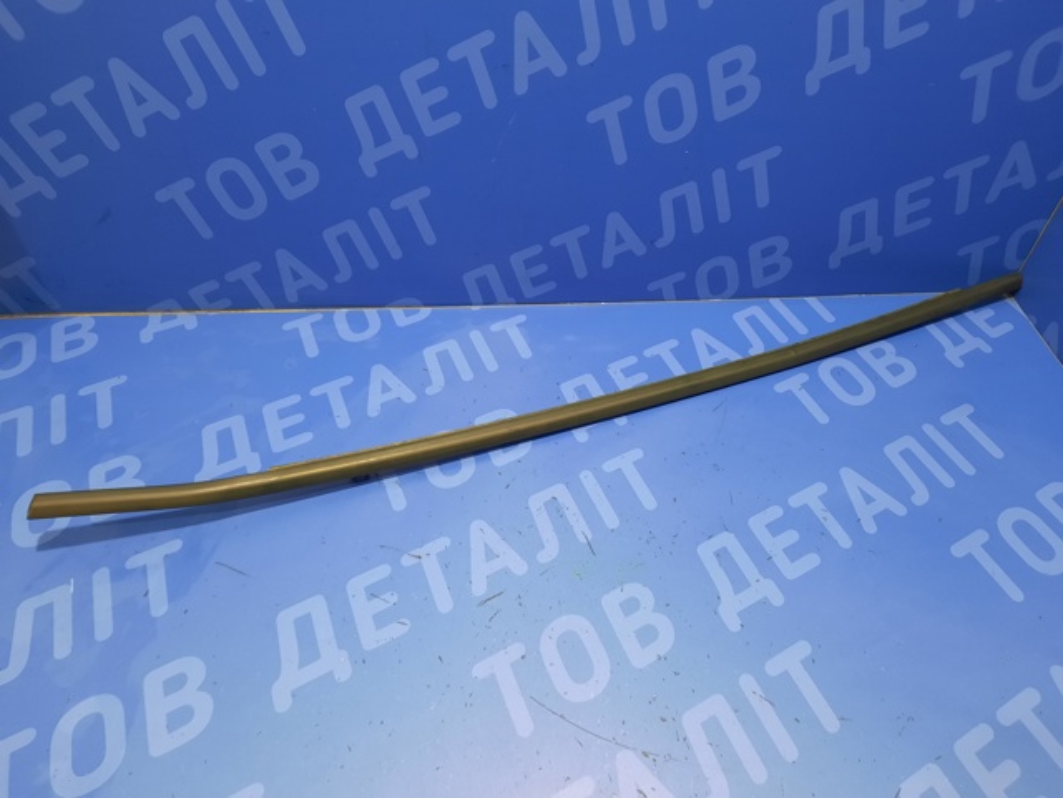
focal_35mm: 25
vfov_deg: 54.9
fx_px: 768
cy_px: 399
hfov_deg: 69.4
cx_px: 532
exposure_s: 1/25
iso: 320
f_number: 2
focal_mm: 4.6
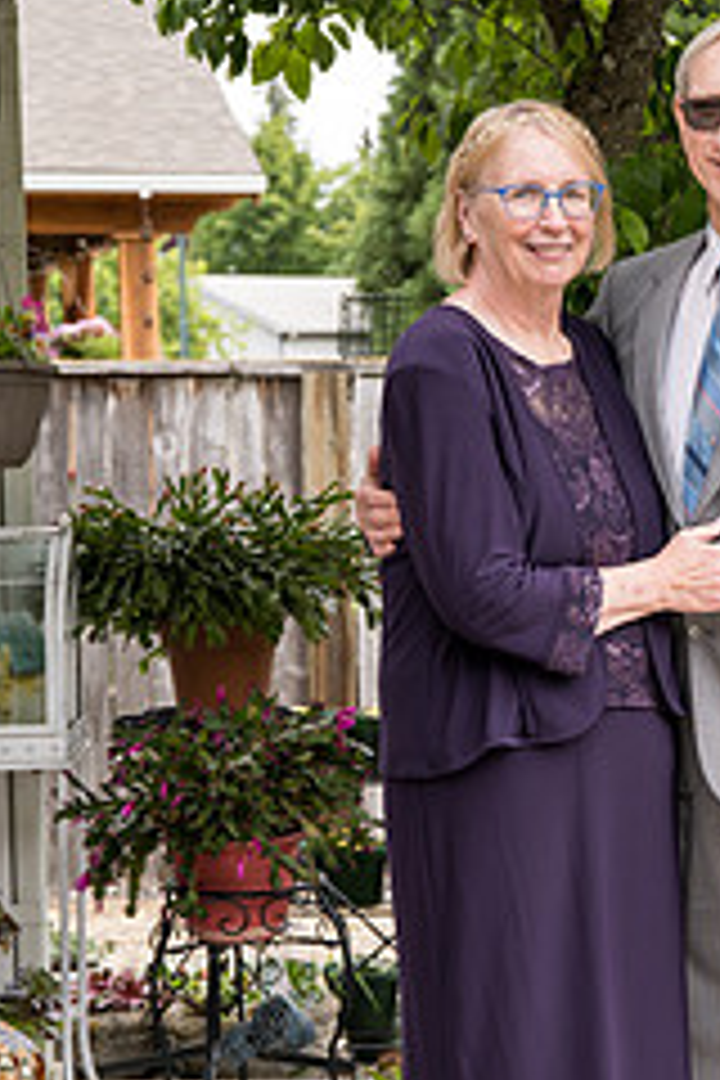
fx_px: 3150
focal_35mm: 105
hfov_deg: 12.9
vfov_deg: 19.4
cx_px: 634
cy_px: 666
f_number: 5
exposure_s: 1/500
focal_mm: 56
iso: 400
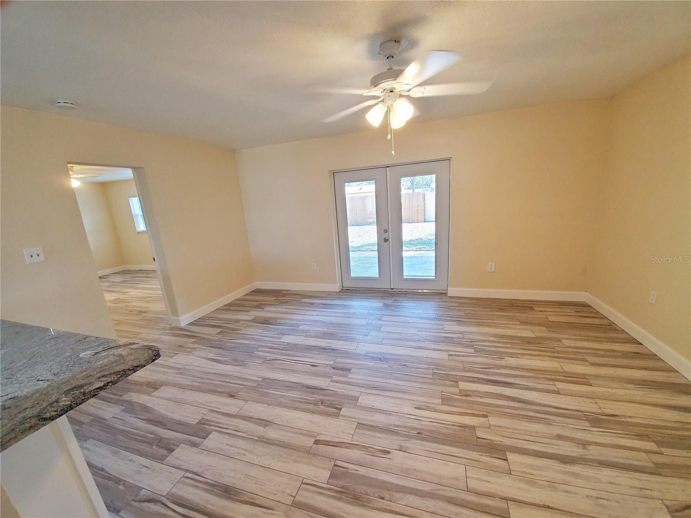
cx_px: 346
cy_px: 259
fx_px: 260
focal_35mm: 13
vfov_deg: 89.9
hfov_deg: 106.2
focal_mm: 1.8
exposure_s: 1/59
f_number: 2.2
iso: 160
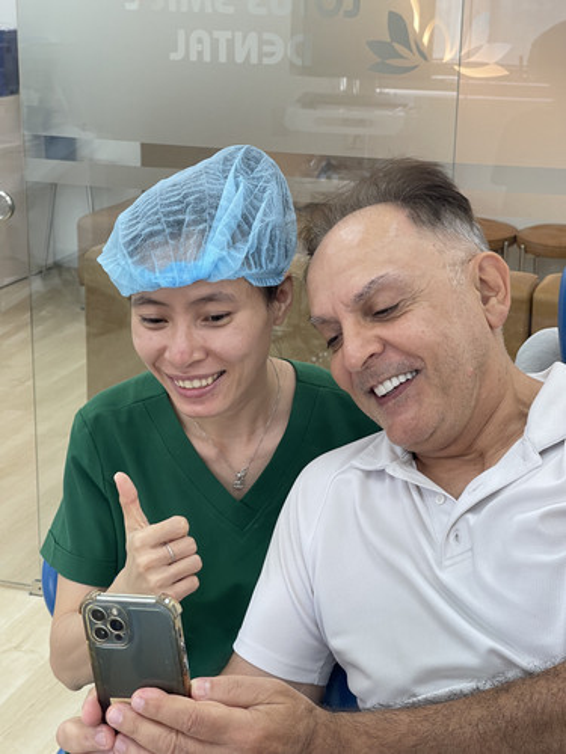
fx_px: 1395
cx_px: 283
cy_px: 377
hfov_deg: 22.9
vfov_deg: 30.3
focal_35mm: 64
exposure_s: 1/100
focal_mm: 7.5
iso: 100
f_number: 2.2
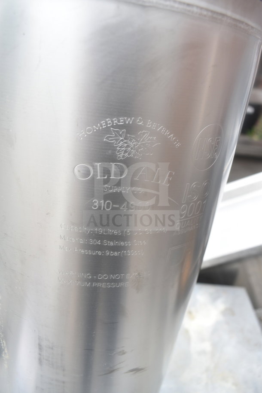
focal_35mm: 27
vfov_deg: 67.4
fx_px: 295
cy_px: 196
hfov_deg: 47.9
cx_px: 131
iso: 200
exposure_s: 1/100
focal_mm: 18
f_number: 5
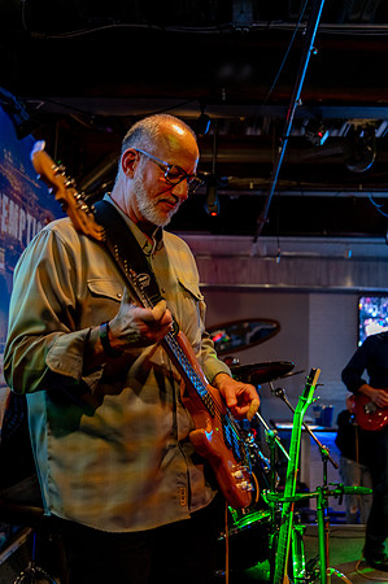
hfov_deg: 29.2
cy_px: 292
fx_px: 745
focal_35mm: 46
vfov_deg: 42.8
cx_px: 194
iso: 6400
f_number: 4
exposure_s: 1/40
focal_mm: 46
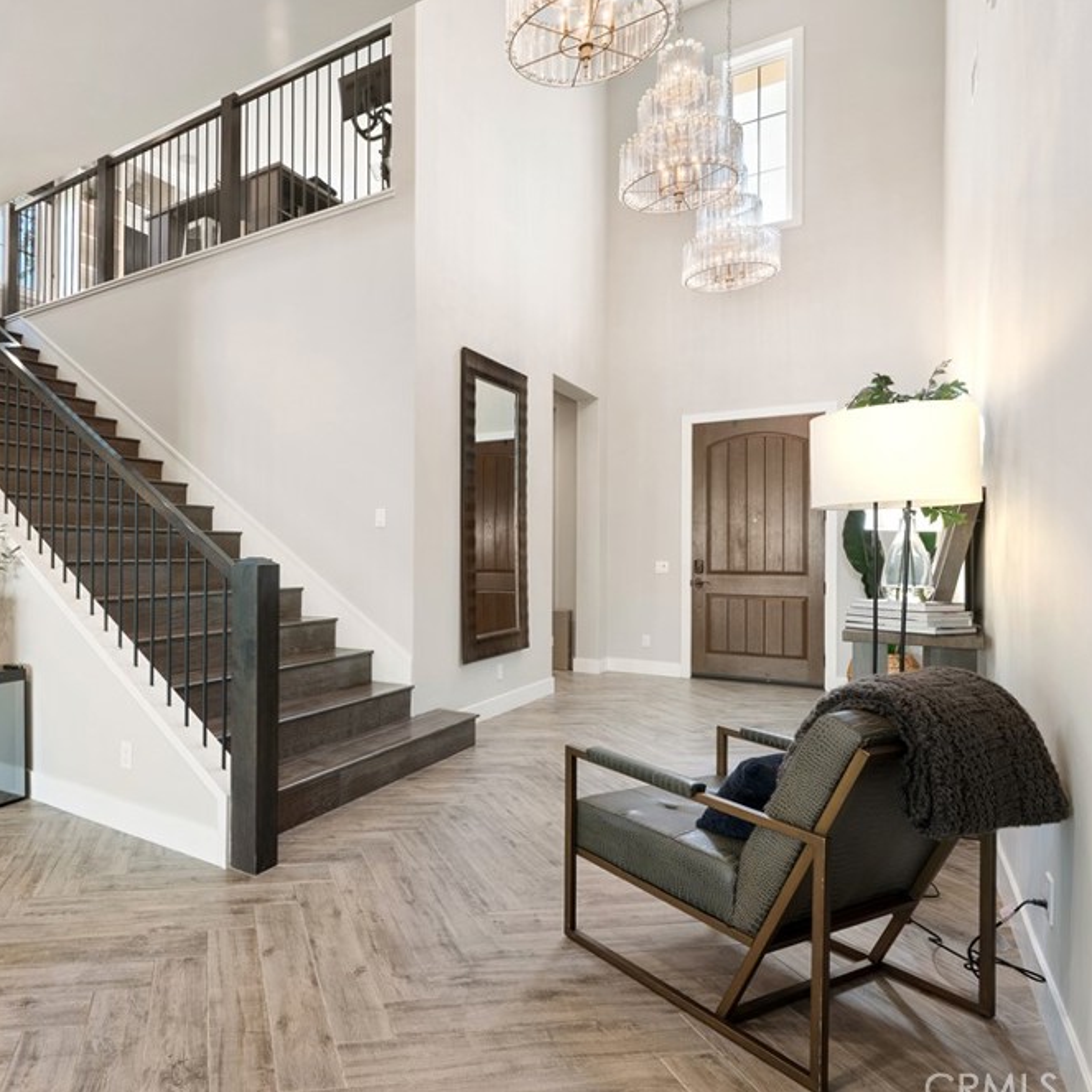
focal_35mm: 21
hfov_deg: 68.7
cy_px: 549
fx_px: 749
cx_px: 310
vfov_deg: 72.1
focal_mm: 16
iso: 100
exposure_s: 2
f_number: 9
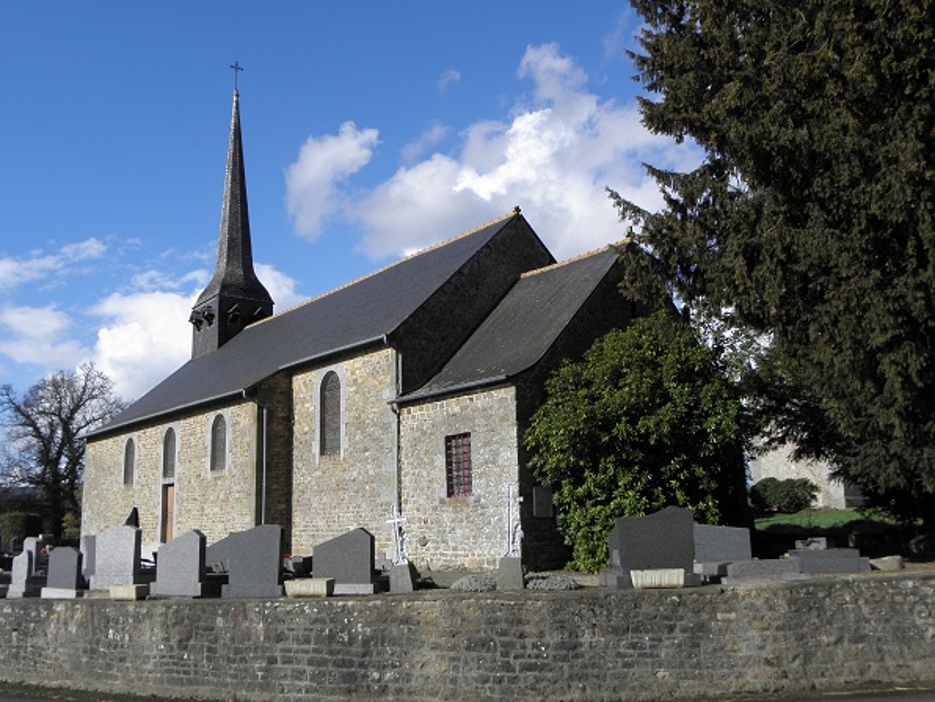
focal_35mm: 34
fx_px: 918
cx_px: 468
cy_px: 351
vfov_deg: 41.8
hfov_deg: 54.0
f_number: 5.6
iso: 64
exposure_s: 1/320
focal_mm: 6.07
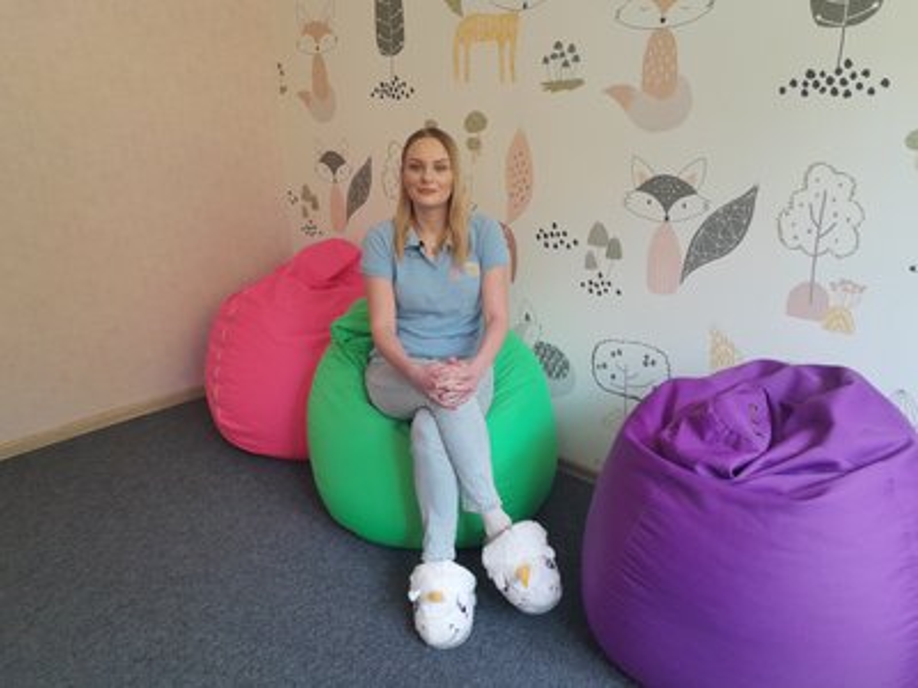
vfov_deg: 51.4
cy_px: 344
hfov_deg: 65.3
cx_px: 459
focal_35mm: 27
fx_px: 716
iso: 160
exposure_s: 1/50
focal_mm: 4
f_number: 1.8
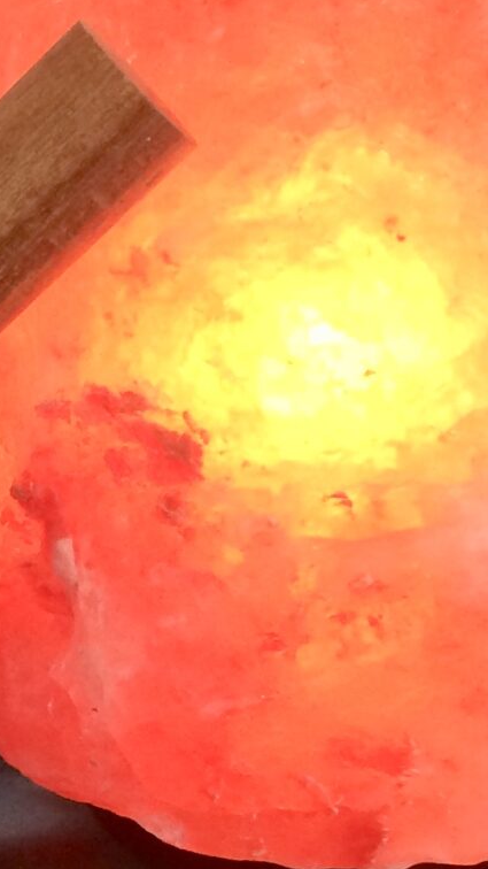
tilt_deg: -30.6
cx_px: -247
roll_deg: +2.4
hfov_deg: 10.9
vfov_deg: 19.7
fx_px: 2463
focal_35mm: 107
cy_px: 723
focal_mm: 4.15
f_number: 2.2
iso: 64
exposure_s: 1/33
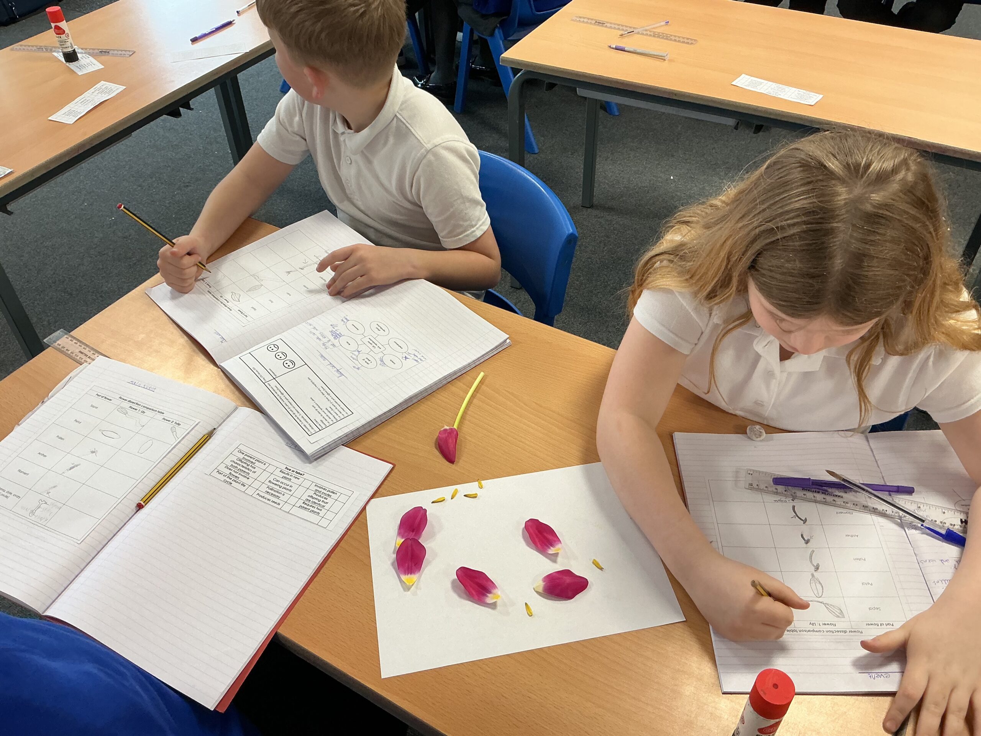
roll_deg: +1.9
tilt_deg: -43.5
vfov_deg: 48.2
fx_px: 822
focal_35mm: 29
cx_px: 490
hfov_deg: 61.7
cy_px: 368
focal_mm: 3
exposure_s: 1/60
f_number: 1.8
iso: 80
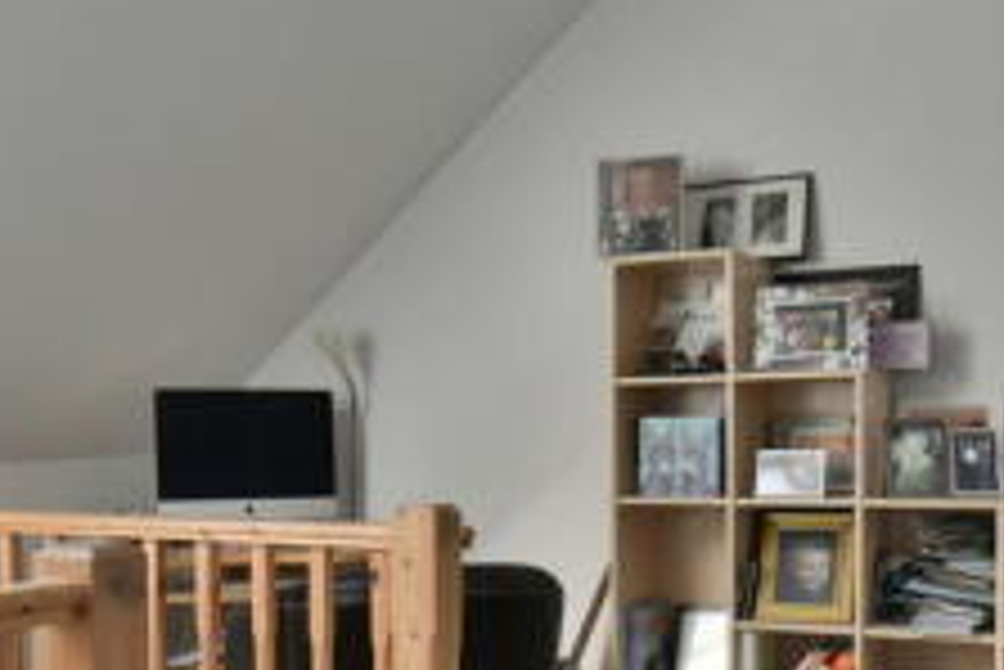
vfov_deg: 29.8
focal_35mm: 44
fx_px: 1228
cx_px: 416
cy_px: 537
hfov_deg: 44.3
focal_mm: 10
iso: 400
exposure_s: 1/20
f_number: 8
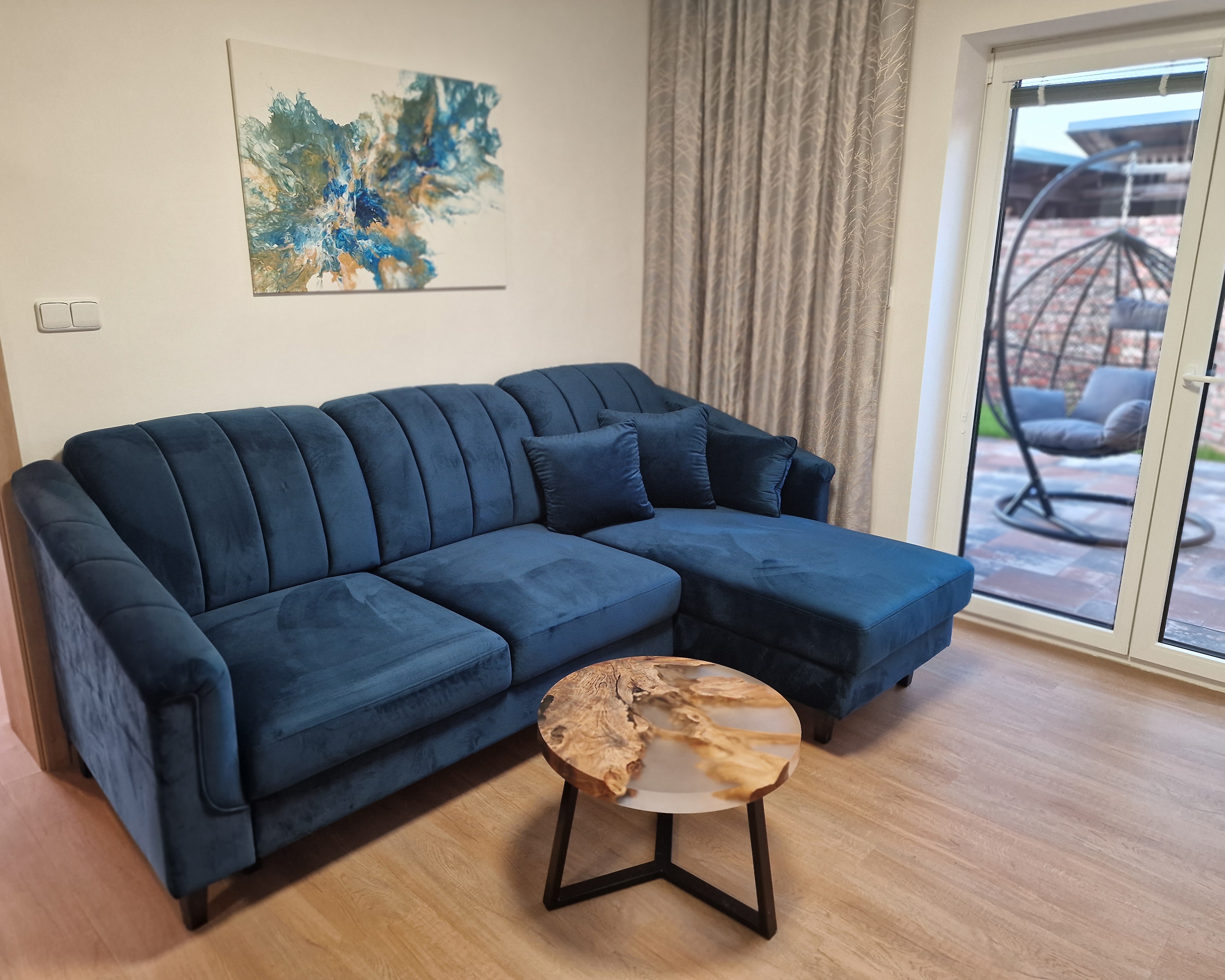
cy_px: 490
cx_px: 577
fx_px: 870
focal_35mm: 24
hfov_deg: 70.2
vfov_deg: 58.8
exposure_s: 1/50
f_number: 1.8
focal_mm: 6.4
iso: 320
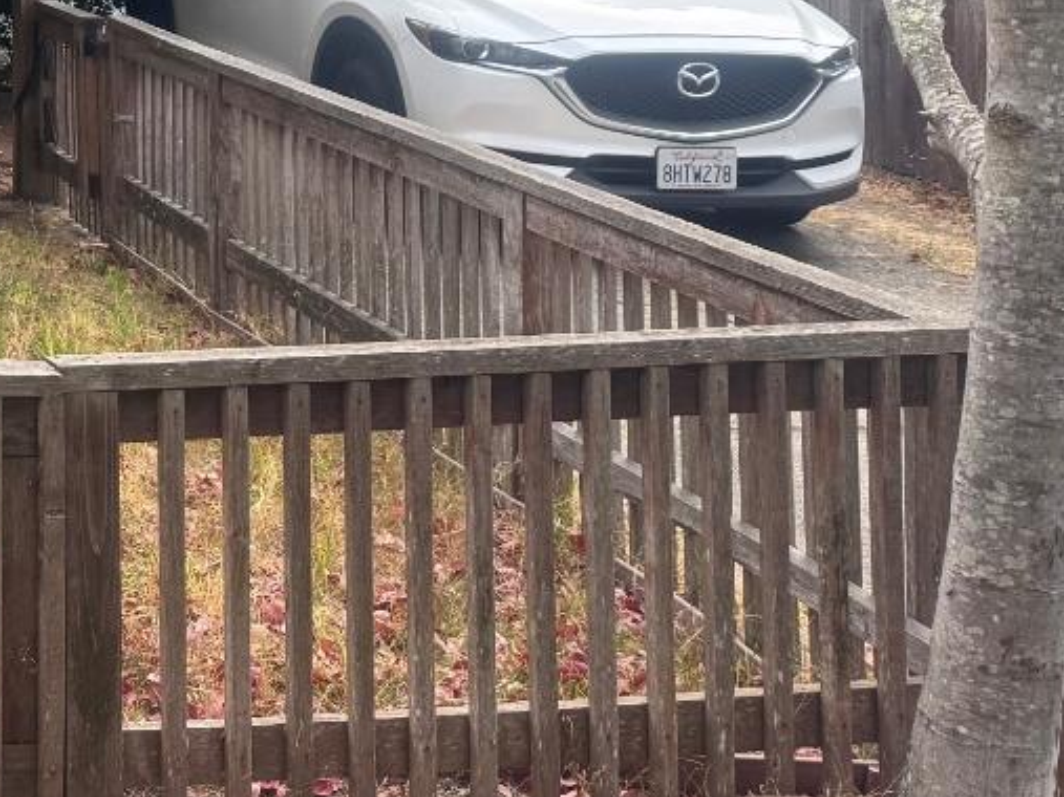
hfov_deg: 23.2
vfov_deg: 19.6
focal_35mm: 71
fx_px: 2182
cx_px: -434
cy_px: -137
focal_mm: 6.76
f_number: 1.78
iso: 80
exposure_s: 1/522
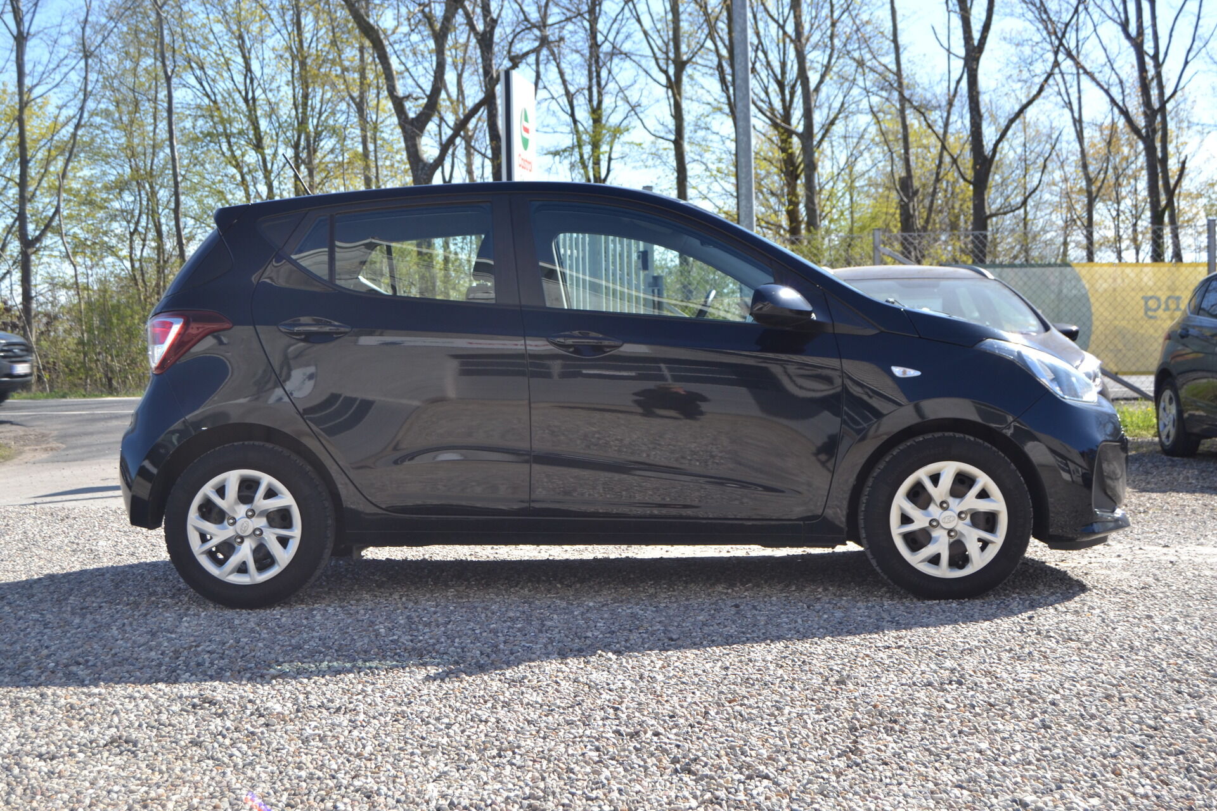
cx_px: 608
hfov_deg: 41.1
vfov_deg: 28.1
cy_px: 406
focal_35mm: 48
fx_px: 1623
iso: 100
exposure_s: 1/200
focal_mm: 32
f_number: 7.1
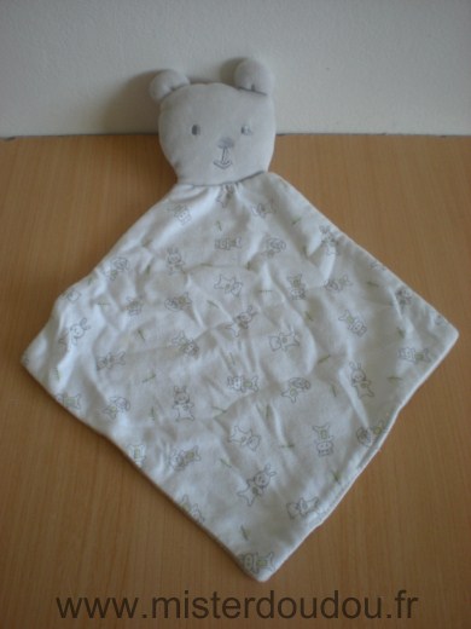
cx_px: 236
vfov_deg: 49.0
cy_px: 314
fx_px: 689
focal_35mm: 38
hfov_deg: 37.7
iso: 146
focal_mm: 6.3
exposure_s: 1/60.4
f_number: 3.1
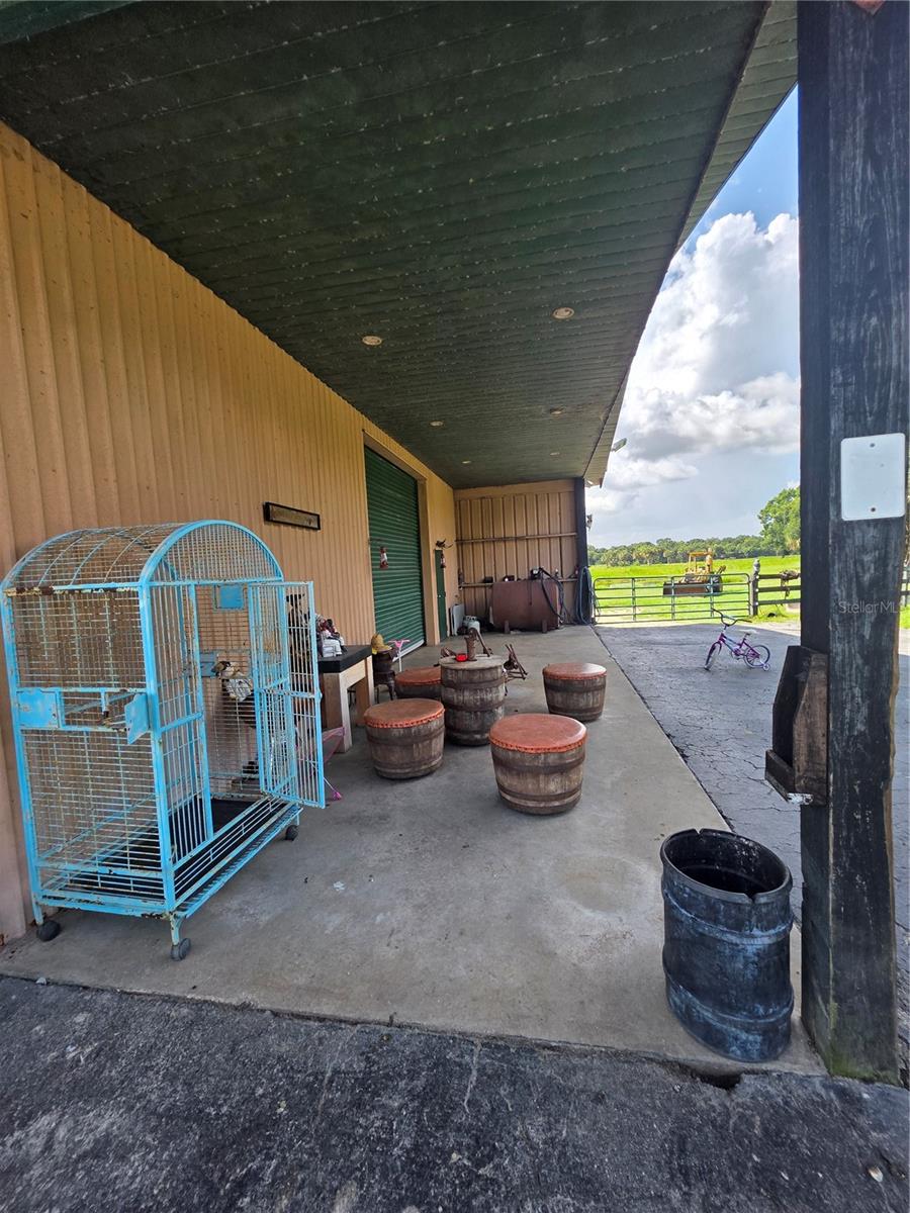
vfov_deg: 106.2
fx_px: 456
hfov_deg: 89.9
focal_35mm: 13
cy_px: 606
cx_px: 455
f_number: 1.9
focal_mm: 2.2
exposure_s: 1/585
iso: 40
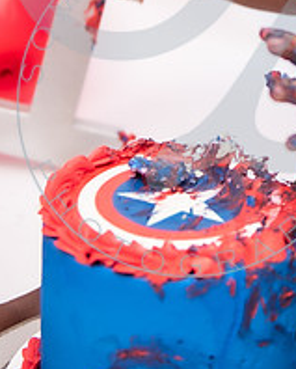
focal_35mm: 115
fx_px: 1256
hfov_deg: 13.4
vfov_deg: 16.2
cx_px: 240
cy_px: -37
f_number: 2.8
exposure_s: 1/160
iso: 100
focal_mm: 36
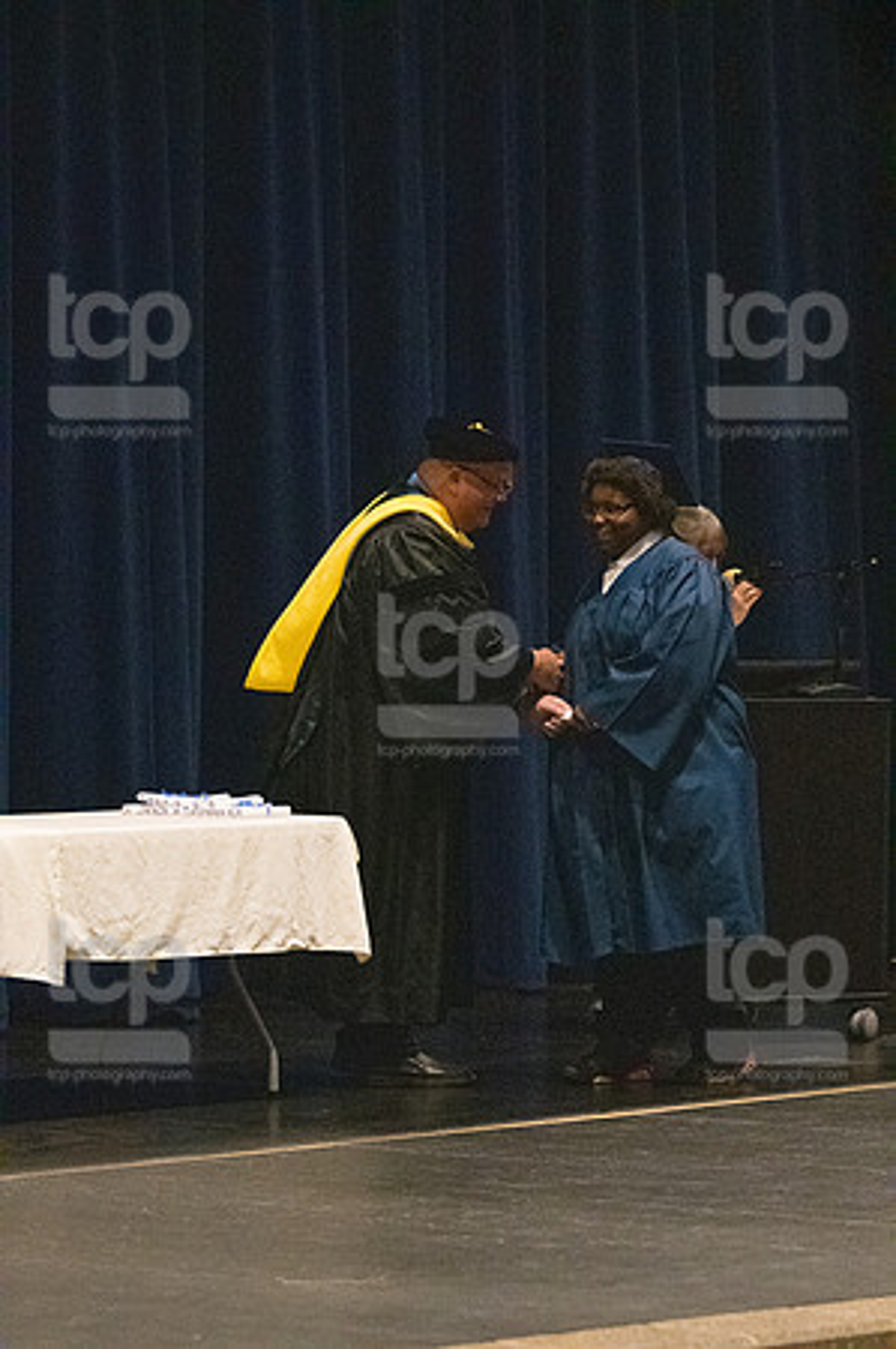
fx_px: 6174
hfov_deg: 8.3
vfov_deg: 12.5
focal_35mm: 165
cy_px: 674
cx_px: 448
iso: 10000
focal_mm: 110
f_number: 3.2
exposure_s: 1/400
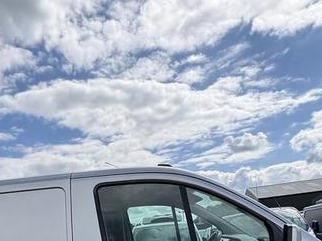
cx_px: 115
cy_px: 265
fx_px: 363
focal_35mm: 39
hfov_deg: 47.3
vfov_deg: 32.4
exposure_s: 1/2083
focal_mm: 2.22
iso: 50
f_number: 2.2
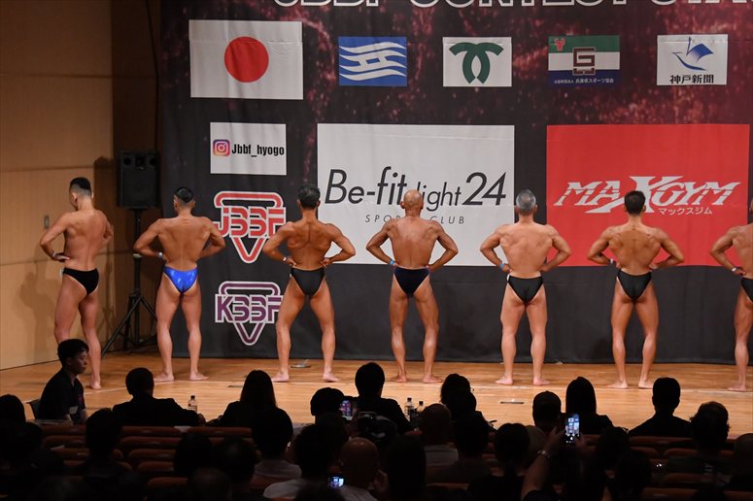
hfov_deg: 16.1
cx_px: 376
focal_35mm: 127
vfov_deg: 10.8
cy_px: 250
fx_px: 2655
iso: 6400
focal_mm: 85
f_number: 5.6
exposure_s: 1/400
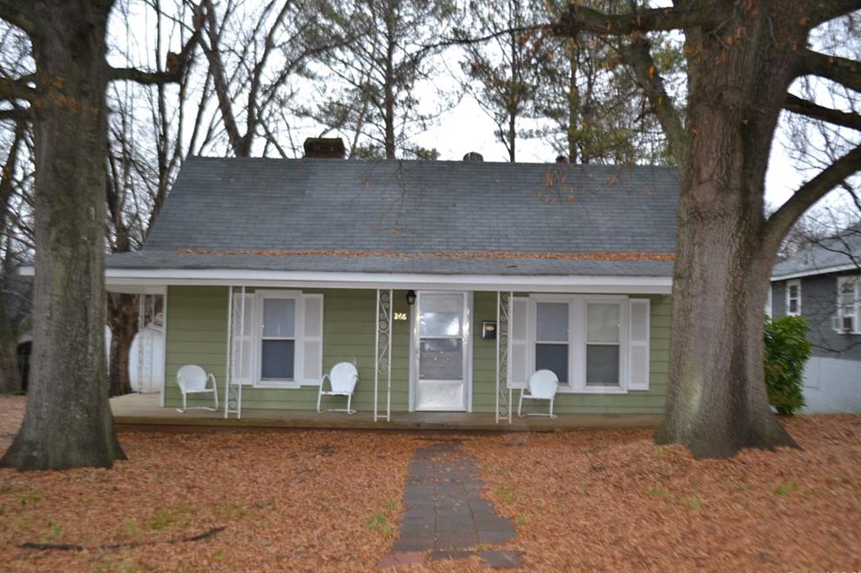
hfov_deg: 55.8
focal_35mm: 34
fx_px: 813
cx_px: 437
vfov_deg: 38.9
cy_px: 289
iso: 250
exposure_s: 1/125
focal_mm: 22
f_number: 4
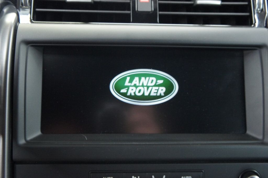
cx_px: 134
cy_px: 89
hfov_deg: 49.6
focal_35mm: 39
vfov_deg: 34.2
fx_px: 290
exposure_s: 1/15
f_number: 4
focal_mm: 26
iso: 1600
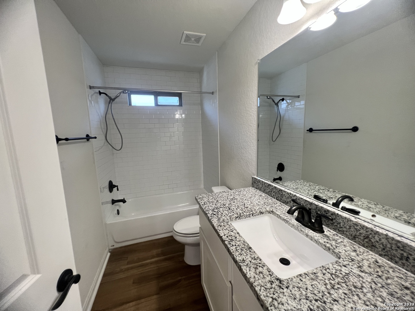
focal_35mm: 13
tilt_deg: -8.4
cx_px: 208
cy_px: 156
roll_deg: +1.6
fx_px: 156
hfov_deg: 106.2
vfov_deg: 89.9
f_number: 1.8
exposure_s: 1/120
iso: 200
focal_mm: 1.57
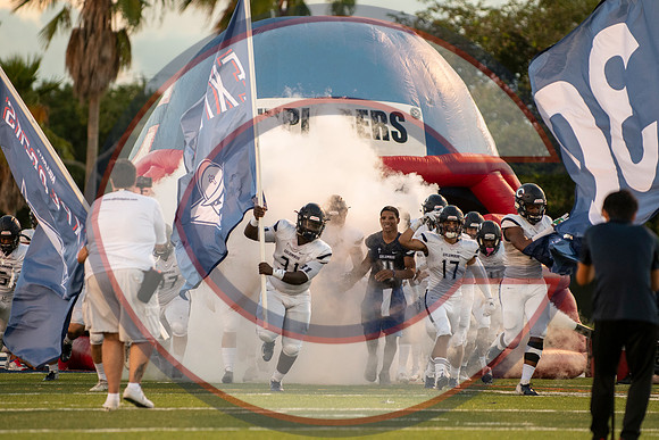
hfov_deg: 6.9
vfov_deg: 4.6
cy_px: 220
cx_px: 330
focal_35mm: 300
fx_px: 5493
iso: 1800
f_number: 2.8
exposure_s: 1/1600
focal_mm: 200
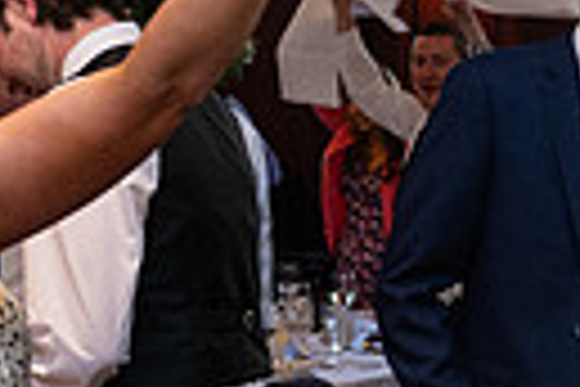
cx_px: 863
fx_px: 1740
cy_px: 434
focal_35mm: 108
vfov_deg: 12.4
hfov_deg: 17.1
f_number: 3.5
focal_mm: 24
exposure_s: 1/160
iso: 800
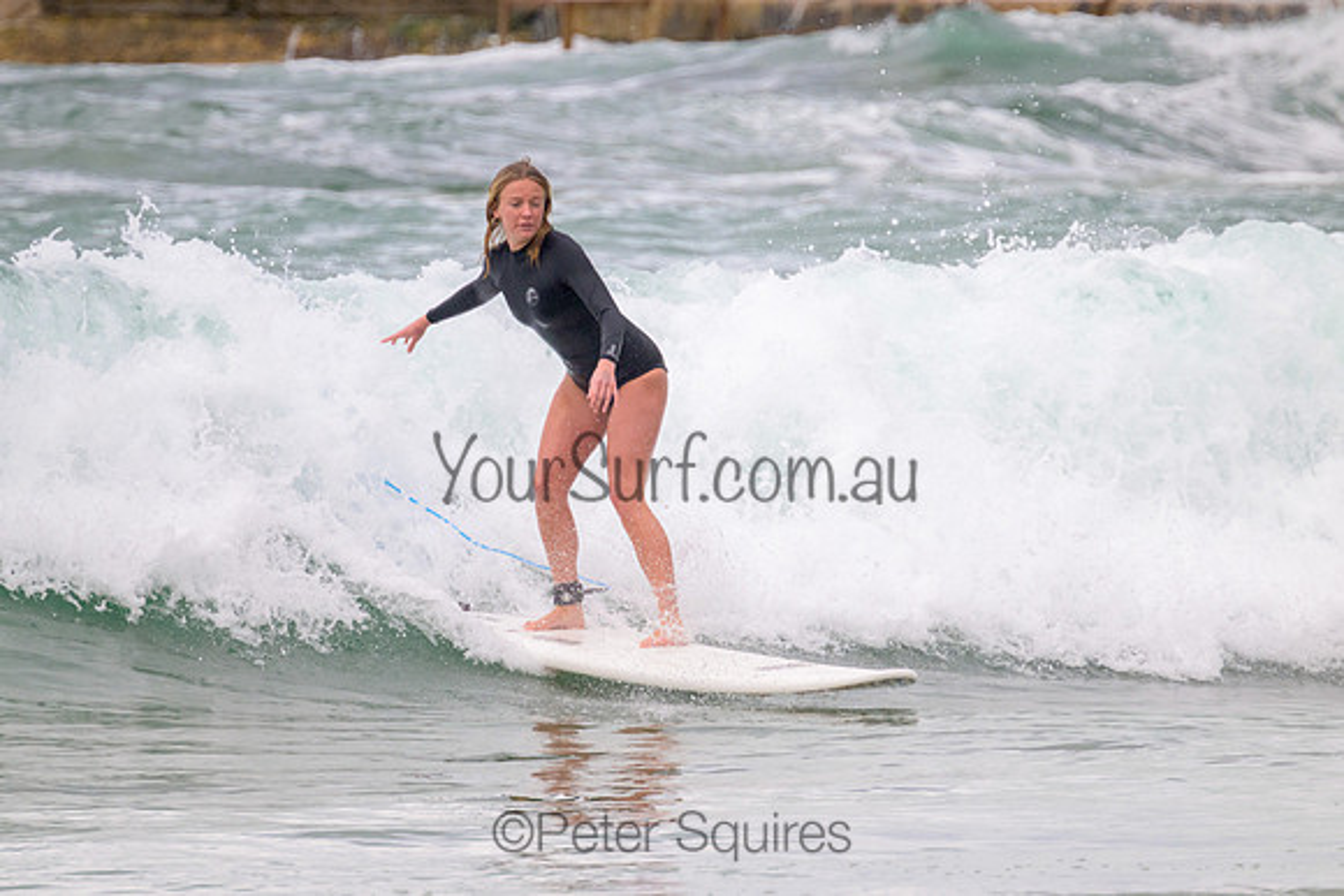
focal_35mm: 853
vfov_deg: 1.6
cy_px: 422
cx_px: 633
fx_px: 31855
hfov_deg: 2.4
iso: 1100
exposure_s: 1/1250
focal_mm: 800
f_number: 11
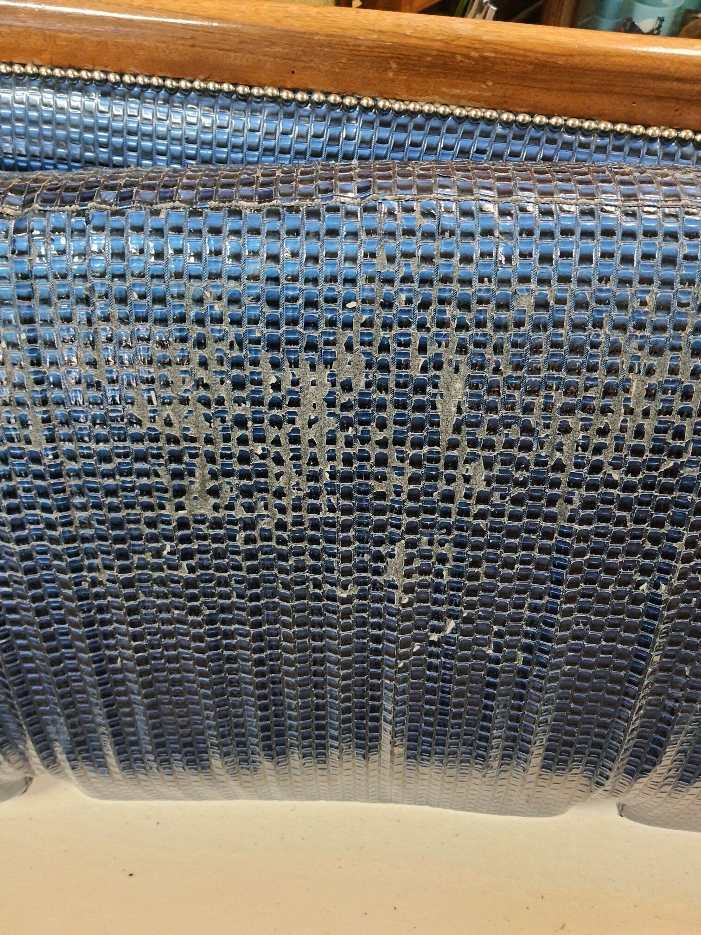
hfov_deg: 53.1
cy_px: 468
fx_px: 702
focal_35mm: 26
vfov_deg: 67.3
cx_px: 350
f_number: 1.7
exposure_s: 1/50
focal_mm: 4.32
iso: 640
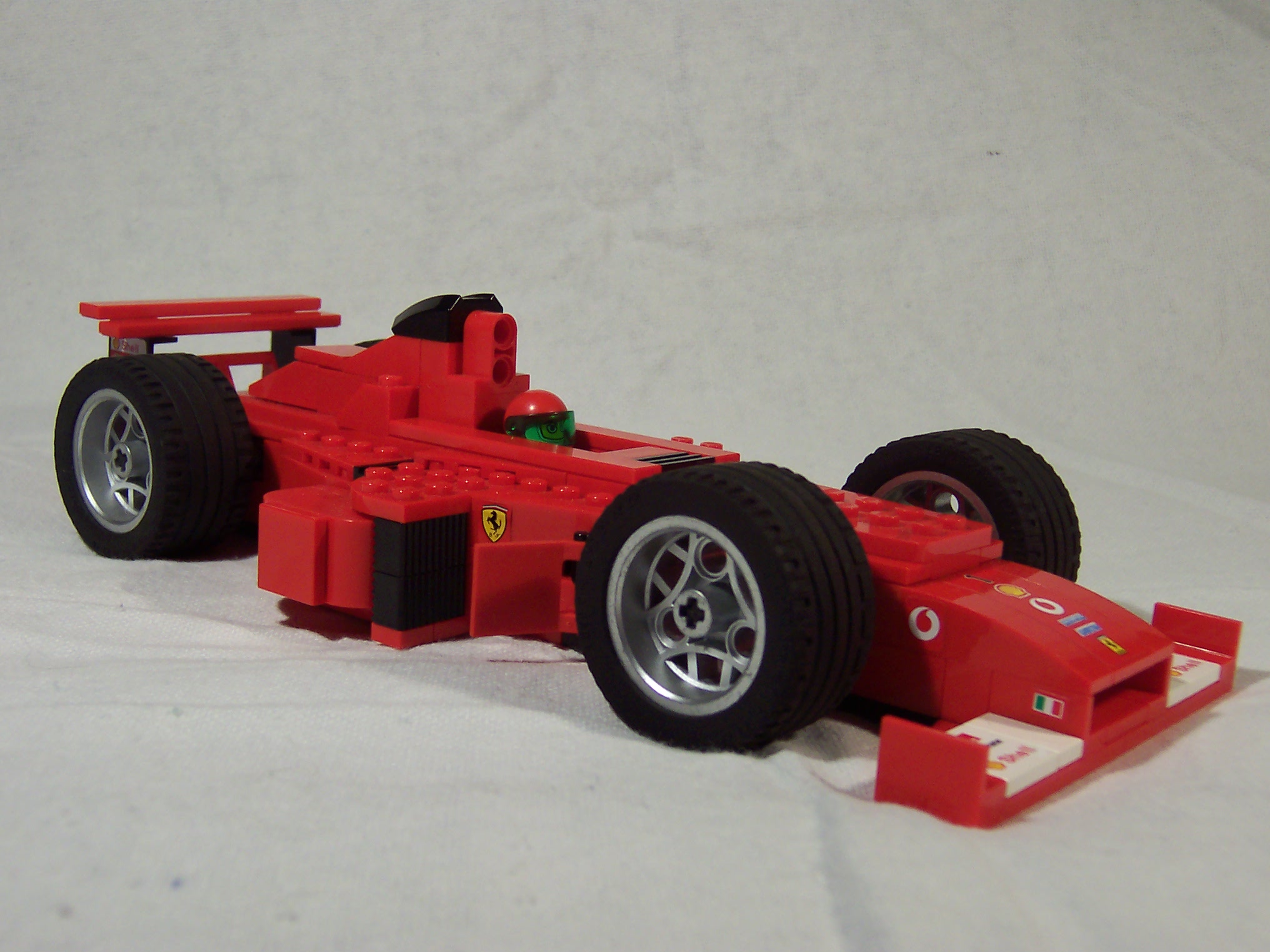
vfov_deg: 28.0
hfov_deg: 36.8
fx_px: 1908
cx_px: 635
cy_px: 476
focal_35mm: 52
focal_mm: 8
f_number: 3.4
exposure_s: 1/45
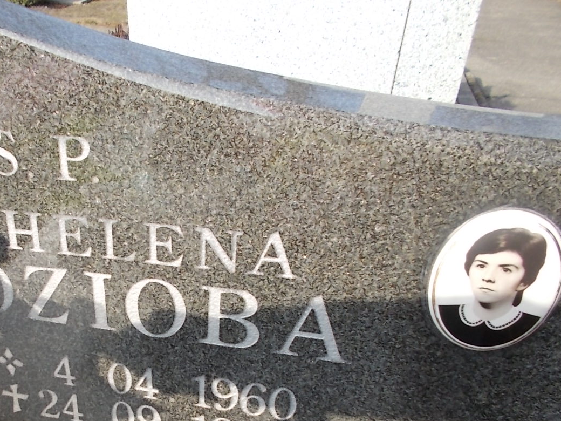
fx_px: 648
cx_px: 145
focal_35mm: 40
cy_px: 323
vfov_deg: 35.1
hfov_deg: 45.3
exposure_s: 1/320
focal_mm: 4.6
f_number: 3.2
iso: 80
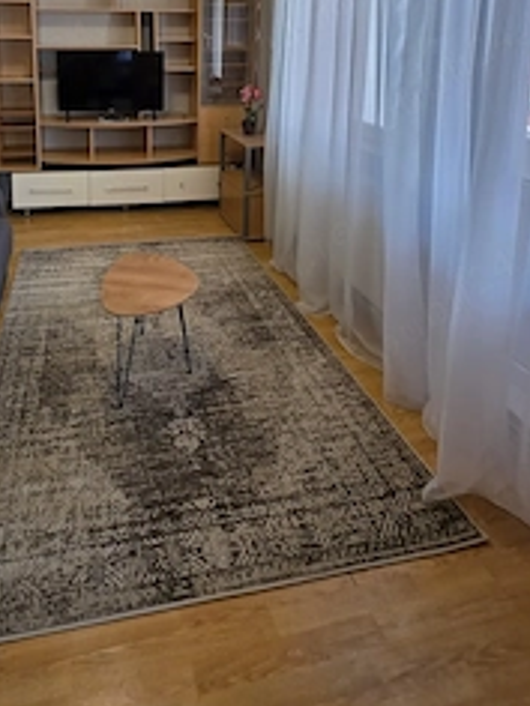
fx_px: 449
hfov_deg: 58.8
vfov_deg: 66.9
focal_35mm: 22
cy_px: 111
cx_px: 153
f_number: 1.9
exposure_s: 1/120
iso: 160
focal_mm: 2.2
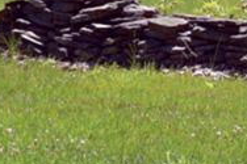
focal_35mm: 263
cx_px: 380
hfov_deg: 7.7
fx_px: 1803
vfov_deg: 5.0
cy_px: -307
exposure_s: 1/320
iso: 200
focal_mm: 22
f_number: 9
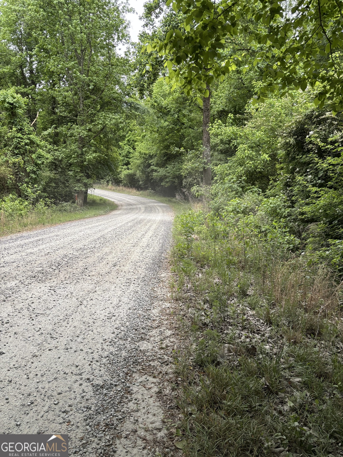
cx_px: 172
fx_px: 344
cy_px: 228
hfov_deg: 53.1
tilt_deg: -5.9
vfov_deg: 67.3
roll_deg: +0.3
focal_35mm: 26
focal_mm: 5.96
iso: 250
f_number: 1.6
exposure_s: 1/60
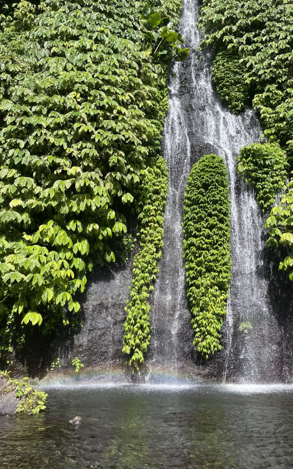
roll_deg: +0.2
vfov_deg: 66.5
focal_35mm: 28
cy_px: 233
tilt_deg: +14.8
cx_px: 177
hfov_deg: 44.3
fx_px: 358
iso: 50
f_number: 1.6
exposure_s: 1/1647
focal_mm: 5.1
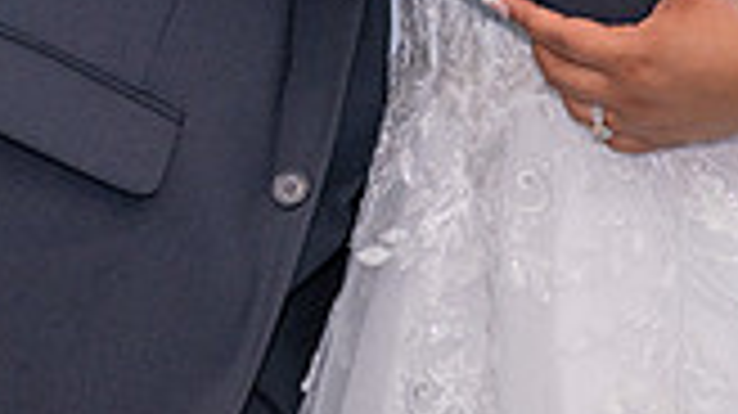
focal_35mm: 259
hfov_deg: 8.3
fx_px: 5065
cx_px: 414
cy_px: -380
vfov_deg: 4.6
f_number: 4.5
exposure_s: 1/200
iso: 1000
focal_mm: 70
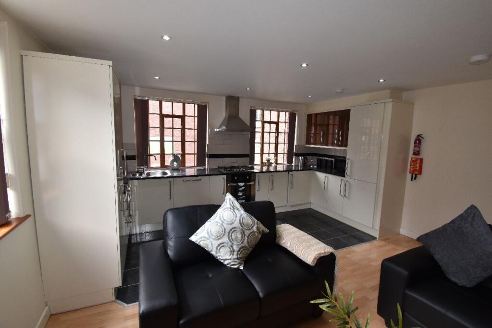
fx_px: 205
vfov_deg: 77.3
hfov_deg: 100.4
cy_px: 164
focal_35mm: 15
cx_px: 246
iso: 500
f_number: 11
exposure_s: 1/15
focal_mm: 10
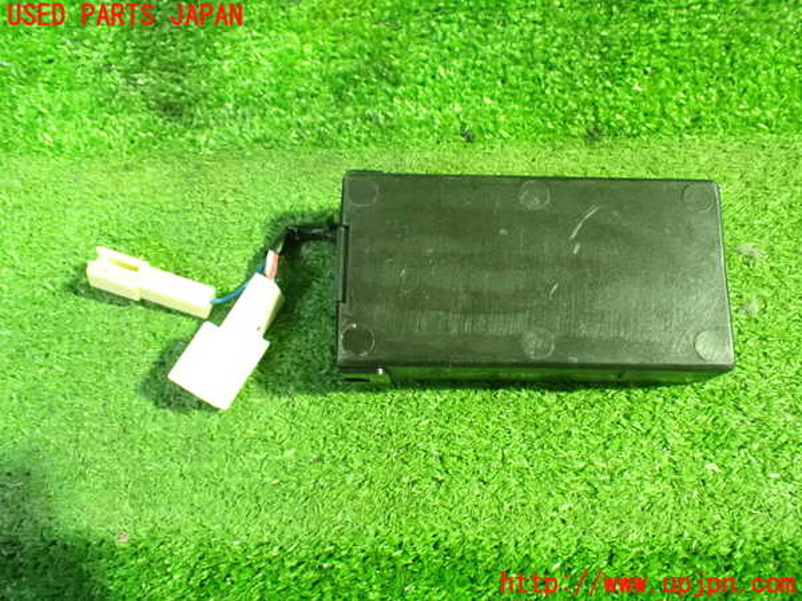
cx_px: 401
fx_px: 741
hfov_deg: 56.8
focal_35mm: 32
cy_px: 300
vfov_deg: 44.2
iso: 1600
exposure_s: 1/25
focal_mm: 5.79
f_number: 2.4
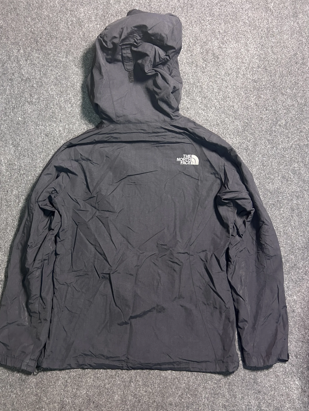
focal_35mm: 28
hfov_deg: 49.7
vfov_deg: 63.4
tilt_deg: -64.0
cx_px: 144
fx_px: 333
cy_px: 214
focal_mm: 5.7
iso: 400
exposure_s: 1/33
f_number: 1.5
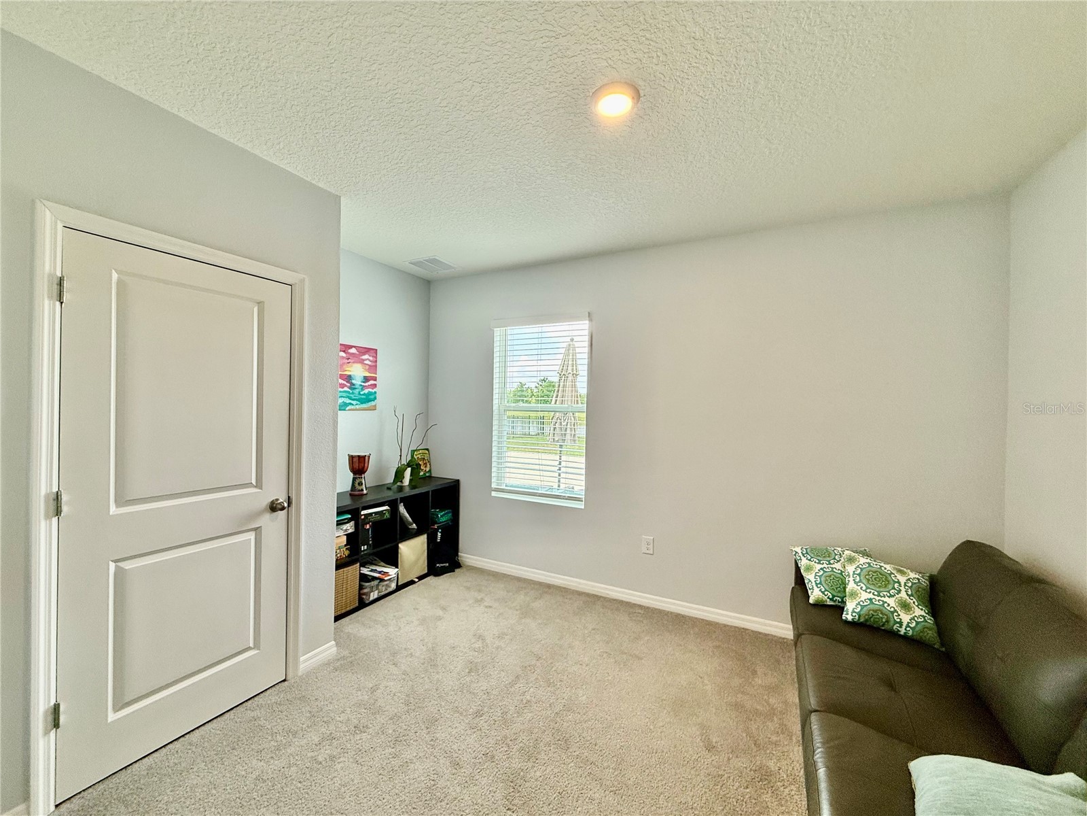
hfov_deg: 102.1
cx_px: 544
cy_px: 408
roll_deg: -1.5
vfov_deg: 85.7
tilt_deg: +0.1
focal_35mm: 14
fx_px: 440
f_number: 2.2
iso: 125
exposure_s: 1/120
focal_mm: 2.22
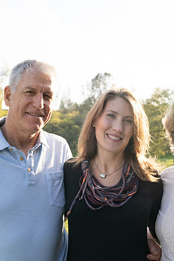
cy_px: 132
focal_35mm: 43
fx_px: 312
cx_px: 102
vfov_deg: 45.4
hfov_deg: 31.1
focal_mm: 28
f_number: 4.5
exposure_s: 1/250
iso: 125
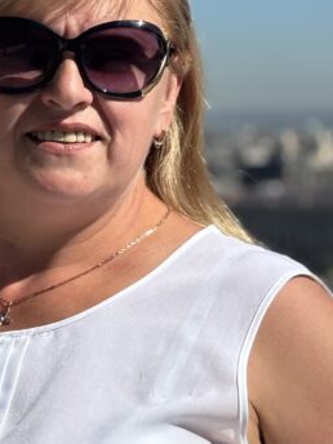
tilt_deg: -3.0
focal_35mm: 155
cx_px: -133
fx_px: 1988
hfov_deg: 9.4
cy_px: 204
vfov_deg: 12.7
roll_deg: +0.4
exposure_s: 1/3413
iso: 40
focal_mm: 5.96
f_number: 1.6
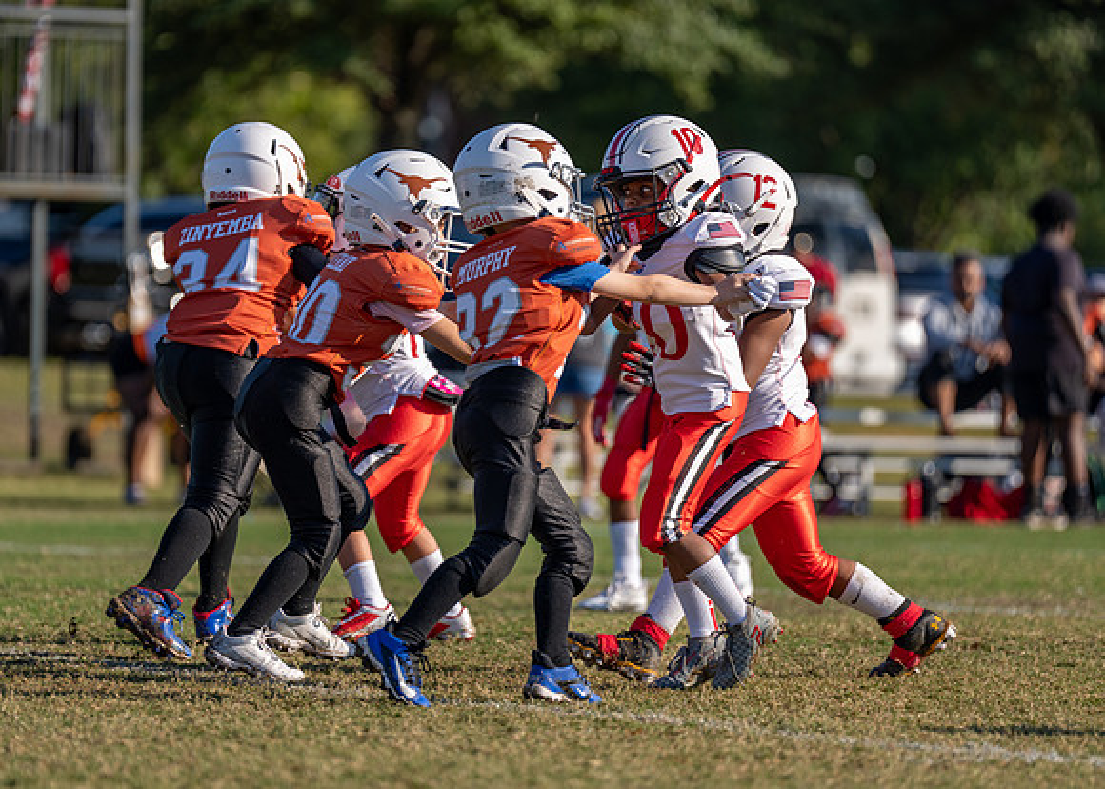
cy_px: 378
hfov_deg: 8.0
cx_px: 476
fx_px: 7932
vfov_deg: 5.7
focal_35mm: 253
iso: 100
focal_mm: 200
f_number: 2.8
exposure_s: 1/1600
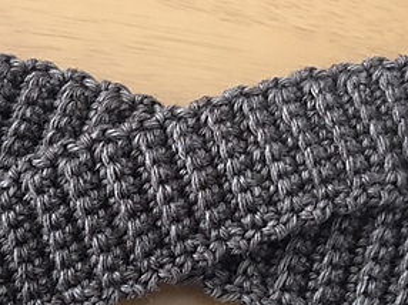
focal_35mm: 65
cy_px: 205
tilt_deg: -76.2
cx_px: 170
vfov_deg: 22.5
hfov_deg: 29.8
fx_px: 765
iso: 400
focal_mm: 4.15
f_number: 2.2
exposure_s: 1/15
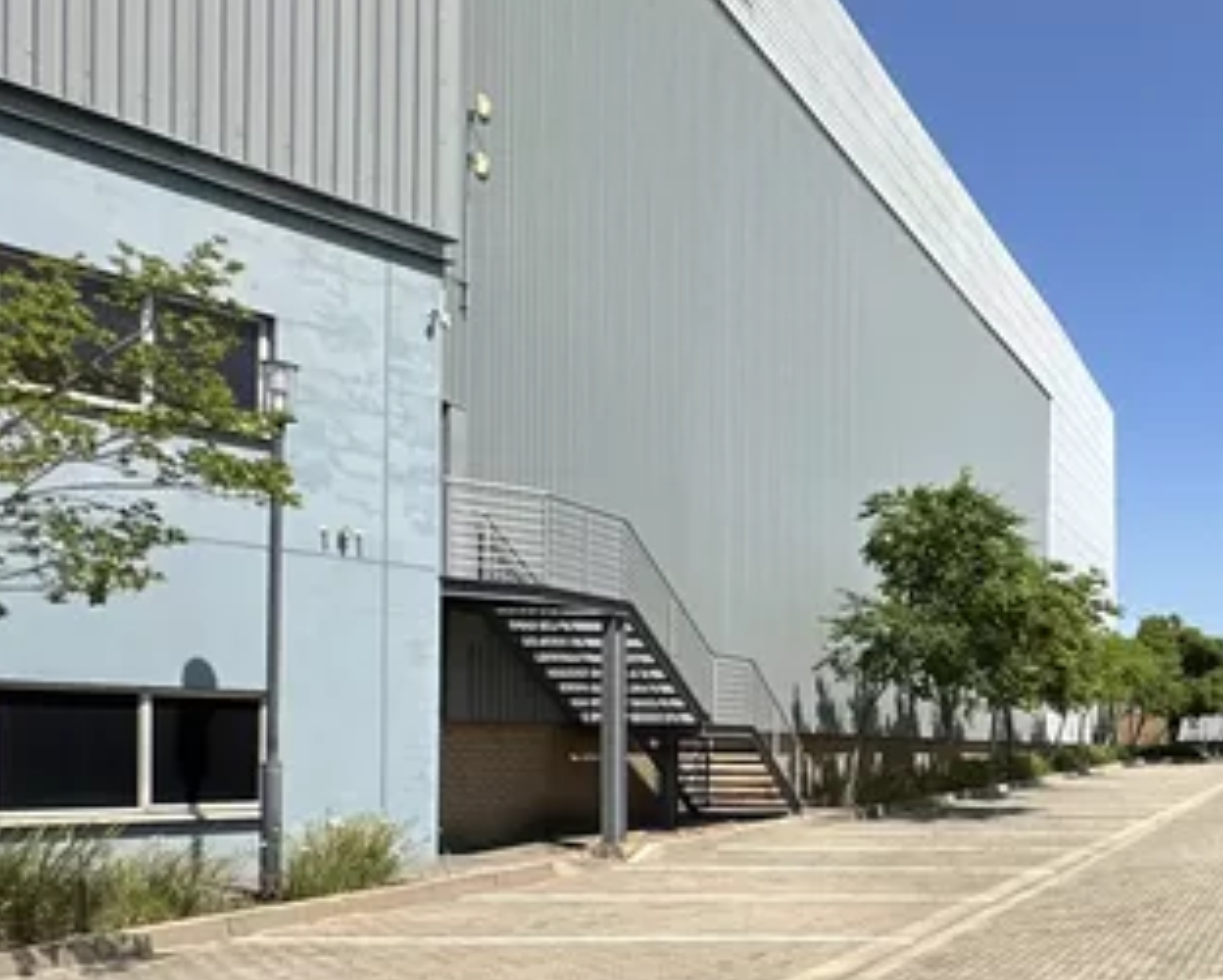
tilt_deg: +0.5
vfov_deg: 40.8
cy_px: 760
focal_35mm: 35
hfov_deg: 37.1
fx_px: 1268
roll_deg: -0.8
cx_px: 1517
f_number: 2.2
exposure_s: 1/2174
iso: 40
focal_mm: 2.22
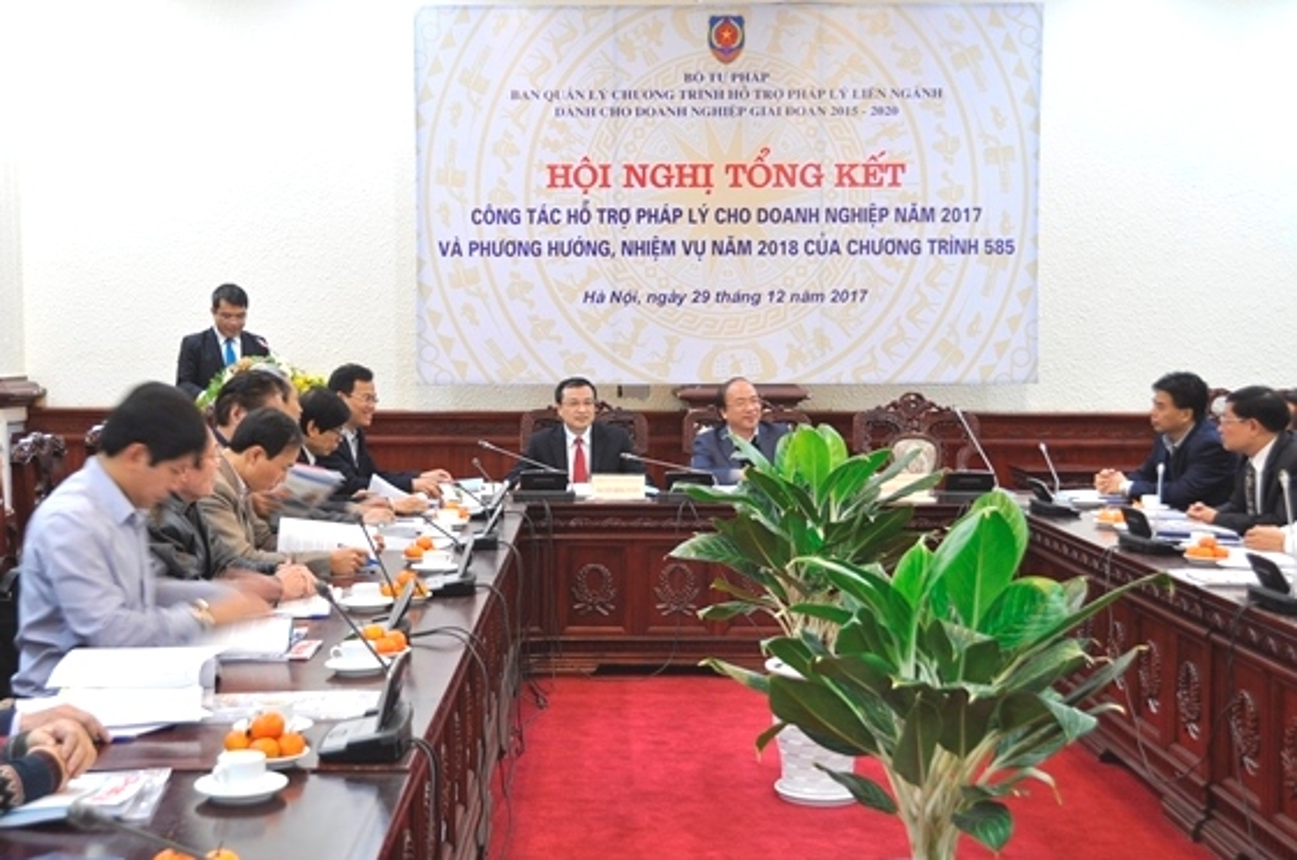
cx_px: 648
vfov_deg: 30.7
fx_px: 1565
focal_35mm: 44
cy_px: 430
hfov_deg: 45.0
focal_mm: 29
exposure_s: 1/6
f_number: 4
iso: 200
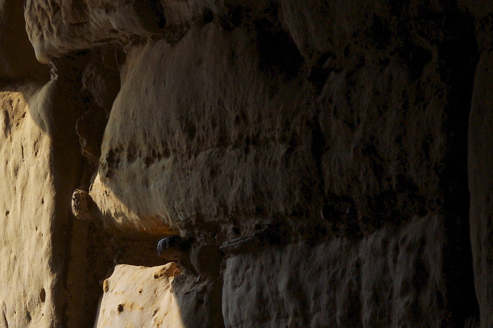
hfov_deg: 6.1
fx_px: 4610
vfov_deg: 4.1
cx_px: -26
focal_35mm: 337
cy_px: 260
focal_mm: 87.5
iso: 400
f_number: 13
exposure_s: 1/250
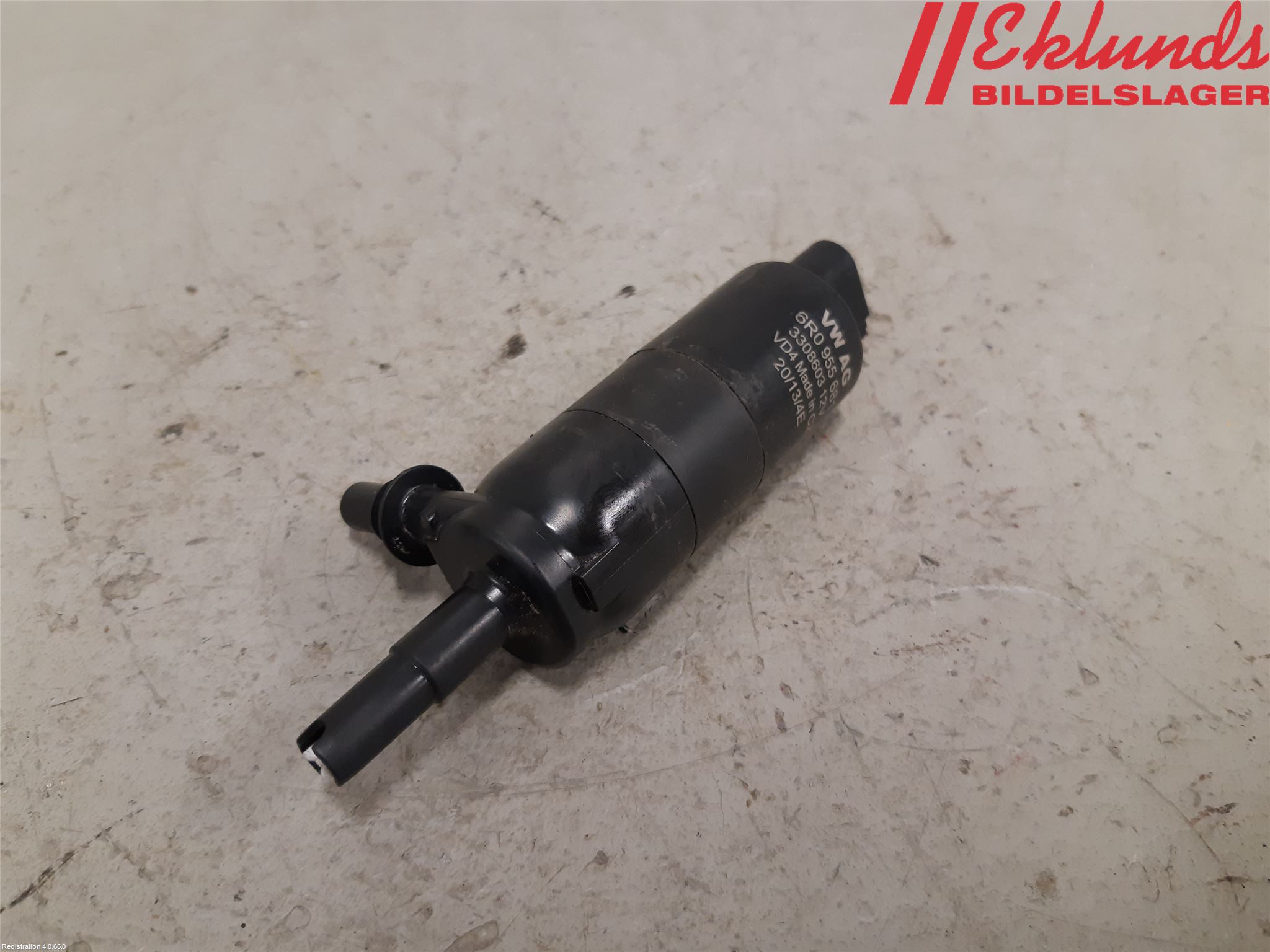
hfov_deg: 67.3
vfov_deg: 53.1
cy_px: 476
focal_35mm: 26
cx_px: 635
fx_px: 954
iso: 160
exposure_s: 1/50
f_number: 1.7
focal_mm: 3.93
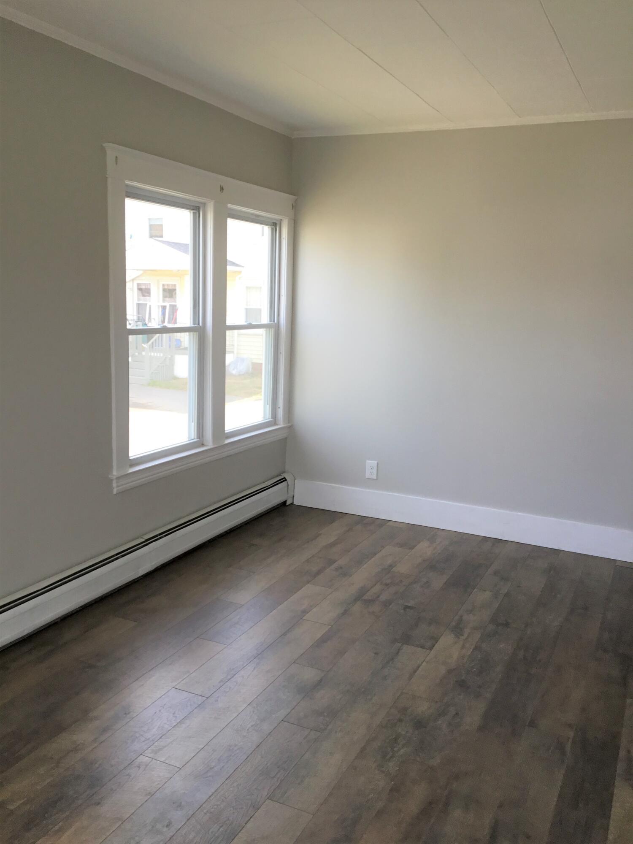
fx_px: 756
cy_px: 422
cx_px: 316
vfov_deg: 58.4
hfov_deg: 45.4
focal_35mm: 31
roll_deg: -0.5
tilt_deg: -9.5
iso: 40
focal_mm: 3.3
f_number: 2.4
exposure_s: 1/120
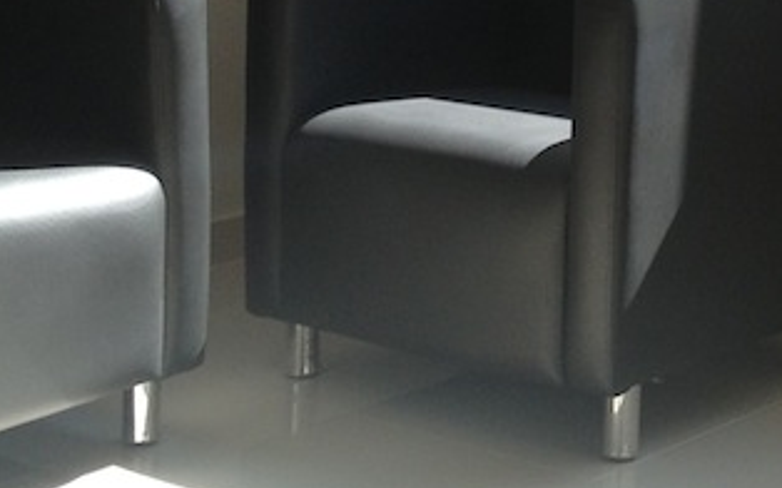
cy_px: -194
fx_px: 2578
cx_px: 727
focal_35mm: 121
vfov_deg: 10.5
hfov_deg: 17.0
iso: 50
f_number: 2.4
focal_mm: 4.28
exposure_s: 1/242
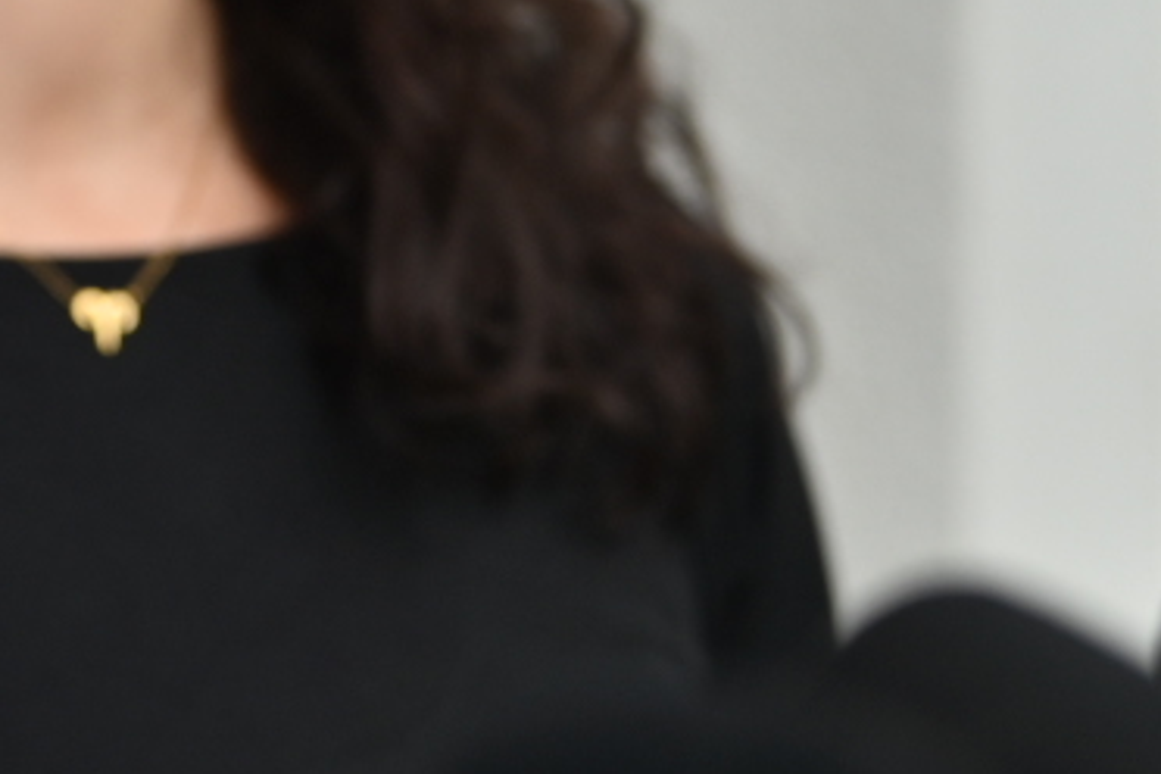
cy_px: -552
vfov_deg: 4.0
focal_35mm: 344
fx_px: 11093
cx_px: -593
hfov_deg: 5.9
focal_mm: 79
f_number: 2.8
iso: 125
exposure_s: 1/250
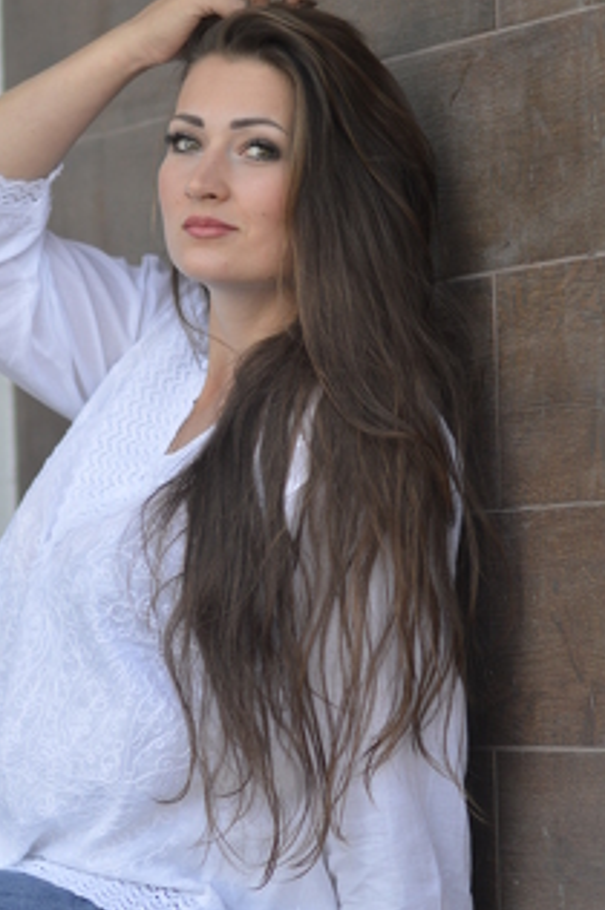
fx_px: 6112
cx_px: 143
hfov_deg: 5.7
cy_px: 455
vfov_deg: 8.5
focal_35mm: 242
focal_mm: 85
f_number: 1.8
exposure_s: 1/800
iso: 100
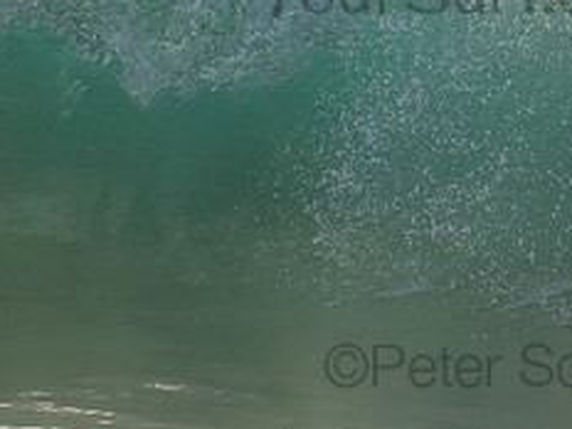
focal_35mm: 1803
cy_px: -43
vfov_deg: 0.8
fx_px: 29793
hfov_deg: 1.1
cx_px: 515
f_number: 5.6
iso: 320
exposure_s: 1/1250
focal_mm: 500
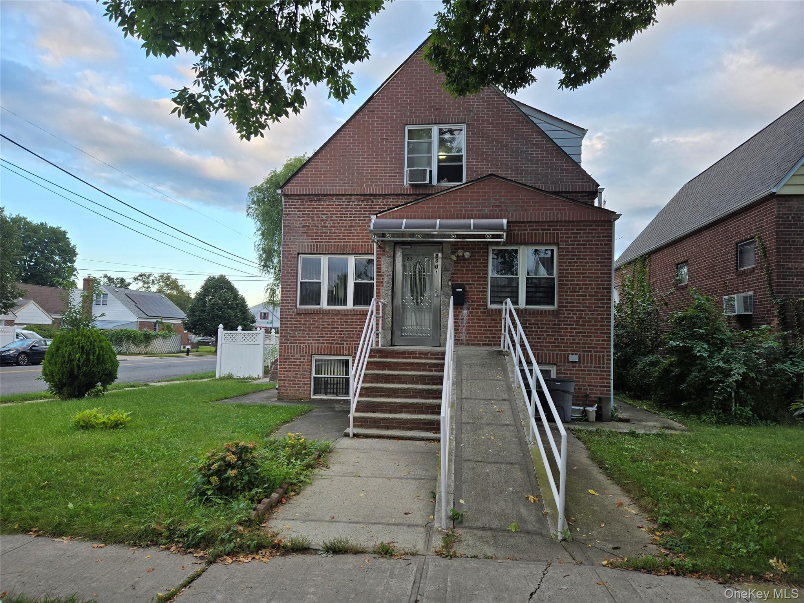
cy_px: 302
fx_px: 534
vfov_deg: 58.9
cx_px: 402
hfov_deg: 73.9
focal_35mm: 23
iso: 25
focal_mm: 5.4
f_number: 1.8
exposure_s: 1/180
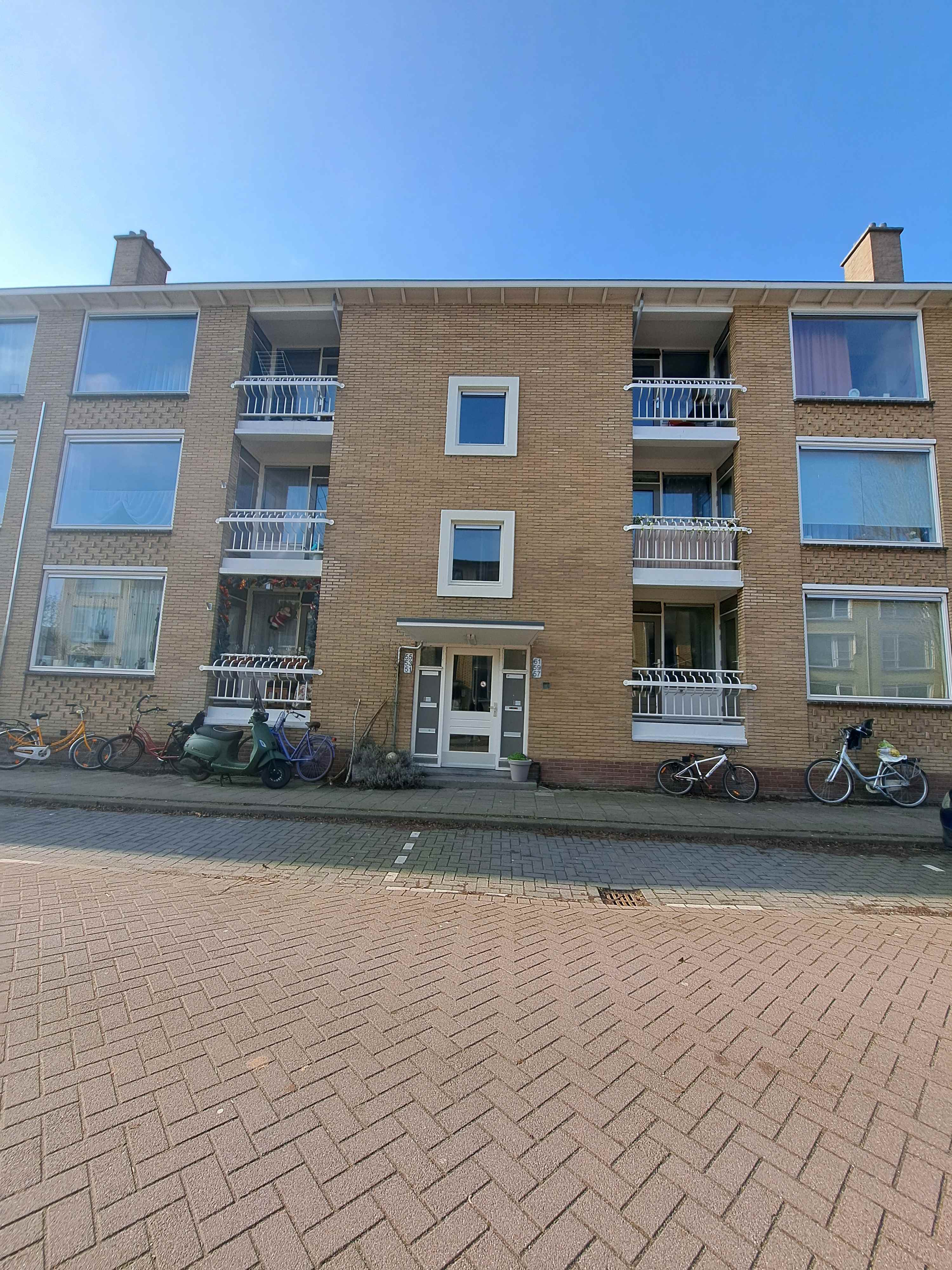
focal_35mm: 13
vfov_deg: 106.2
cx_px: 476
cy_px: 635
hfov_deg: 89.9
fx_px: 477
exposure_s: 1/932
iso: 50
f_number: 2.2
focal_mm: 1.74
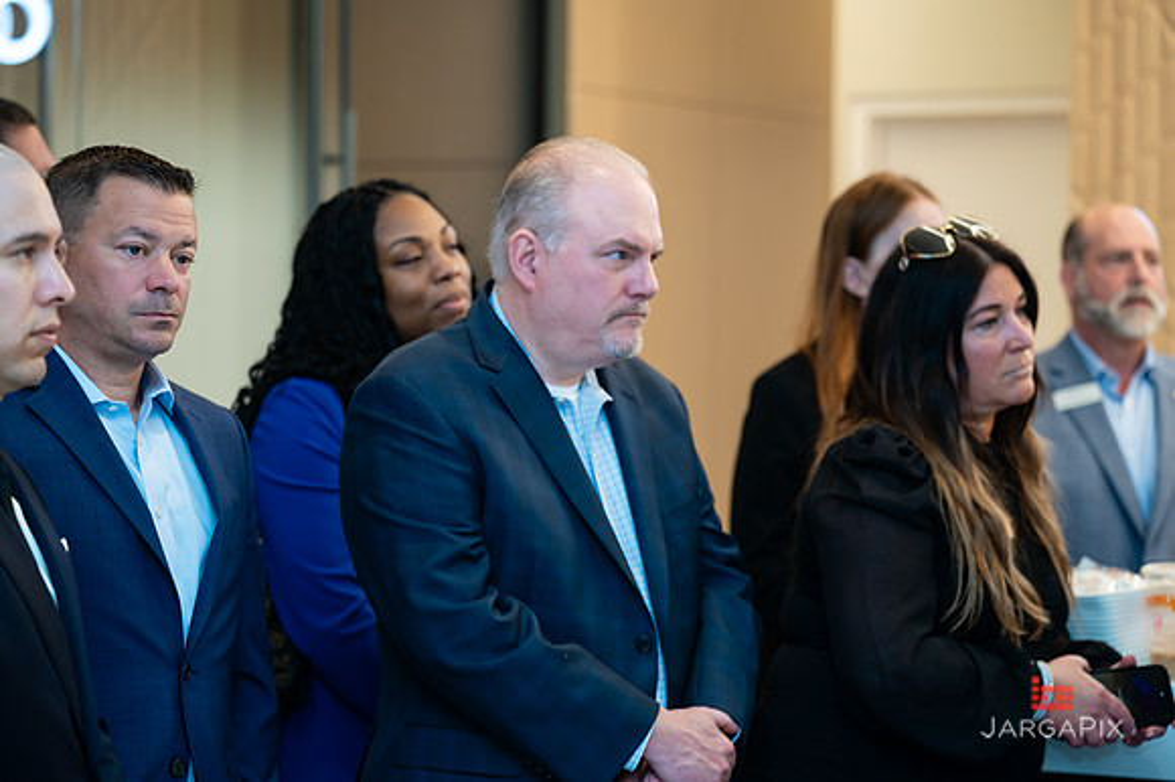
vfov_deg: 14.2
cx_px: 587
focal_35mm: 96
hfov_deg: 21.2
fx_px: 3140
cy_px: 391
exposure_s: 1/200
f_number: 3.2
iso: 400
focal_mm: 96
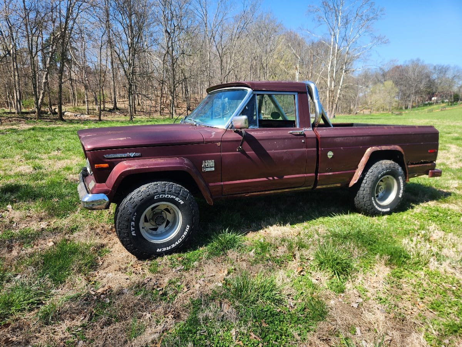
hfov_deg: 73.9
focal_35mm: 23
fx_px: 307
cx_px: 231
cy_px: 174
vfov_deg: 58.9
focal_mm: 5.4
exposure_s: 1/607
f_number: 1.8
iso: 20
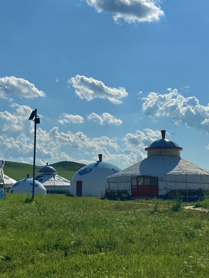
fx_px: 692
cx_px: 98
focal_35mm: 86
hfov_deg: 17.2
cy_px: 112
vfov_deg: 22.7
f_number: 1.78
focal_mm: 6.86
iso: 64
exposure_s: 1/18868
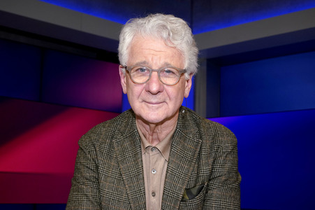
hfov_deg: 60.3
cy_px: 105
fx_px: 271
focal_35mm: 31
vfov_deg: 42.3
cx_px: 158
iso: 1600
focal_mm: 31
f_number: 5
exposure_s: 1/200
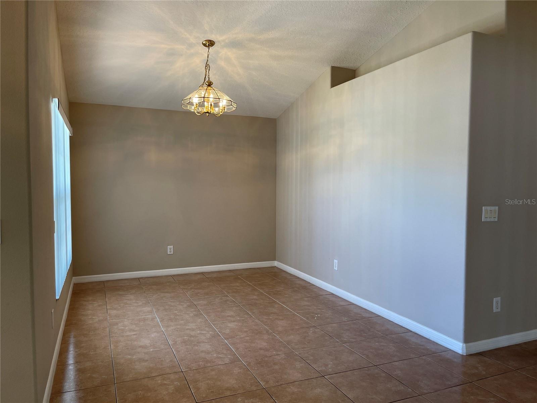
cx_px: 268
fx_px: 403
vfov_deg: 53.1
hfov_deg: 67.3
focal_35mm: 26
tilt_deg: -4.2
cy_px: 202
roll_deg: -0.3
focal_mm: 5.1
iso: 125
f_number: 1.6
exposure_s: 1/120
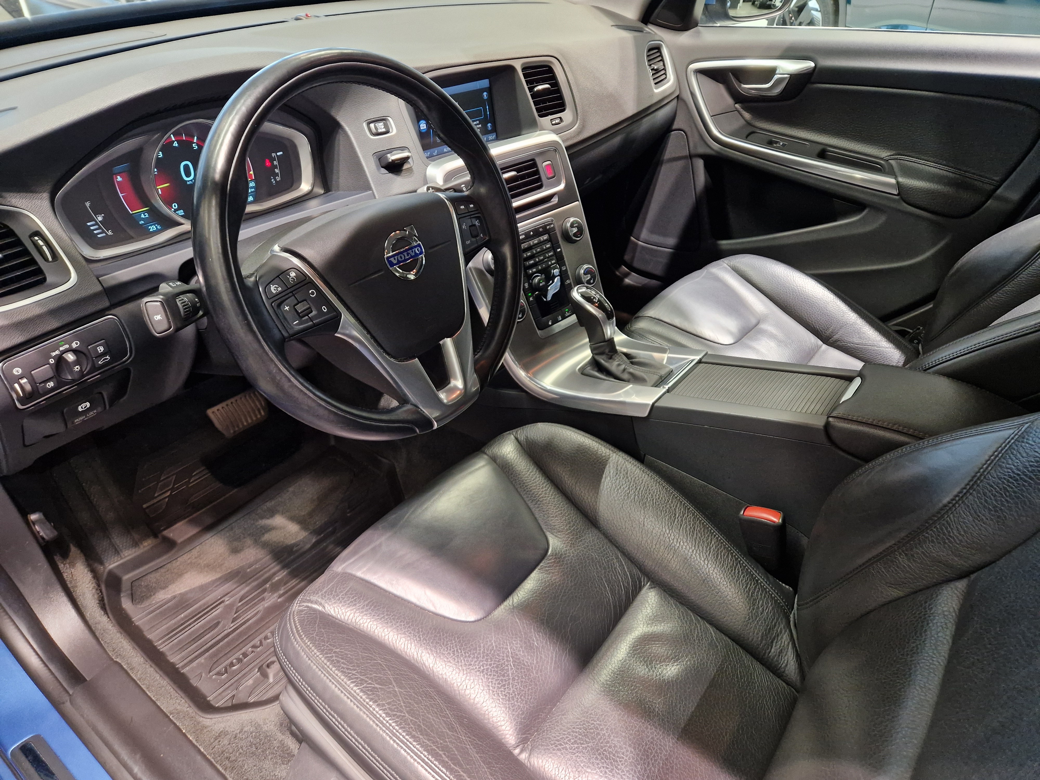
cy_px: 390
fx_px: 691
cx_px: 520
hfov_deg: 73.9
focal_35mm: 23
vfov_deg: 58.9
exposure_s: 1/100
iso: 400
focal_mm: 5.4
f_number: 1.8
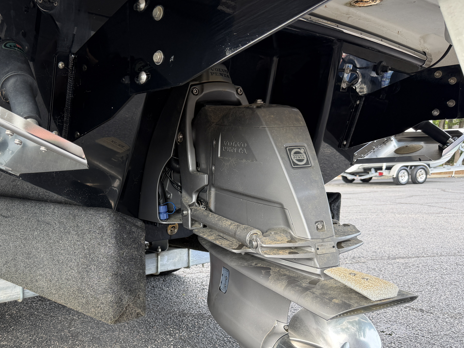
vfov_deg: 39.3
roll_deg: +0.8
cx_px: 135
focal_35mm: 36
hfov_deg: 49.9
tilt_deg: -6.8
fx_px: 483
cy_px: 225
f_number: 1.78
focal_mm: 6.76
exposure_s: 1/121
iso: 64
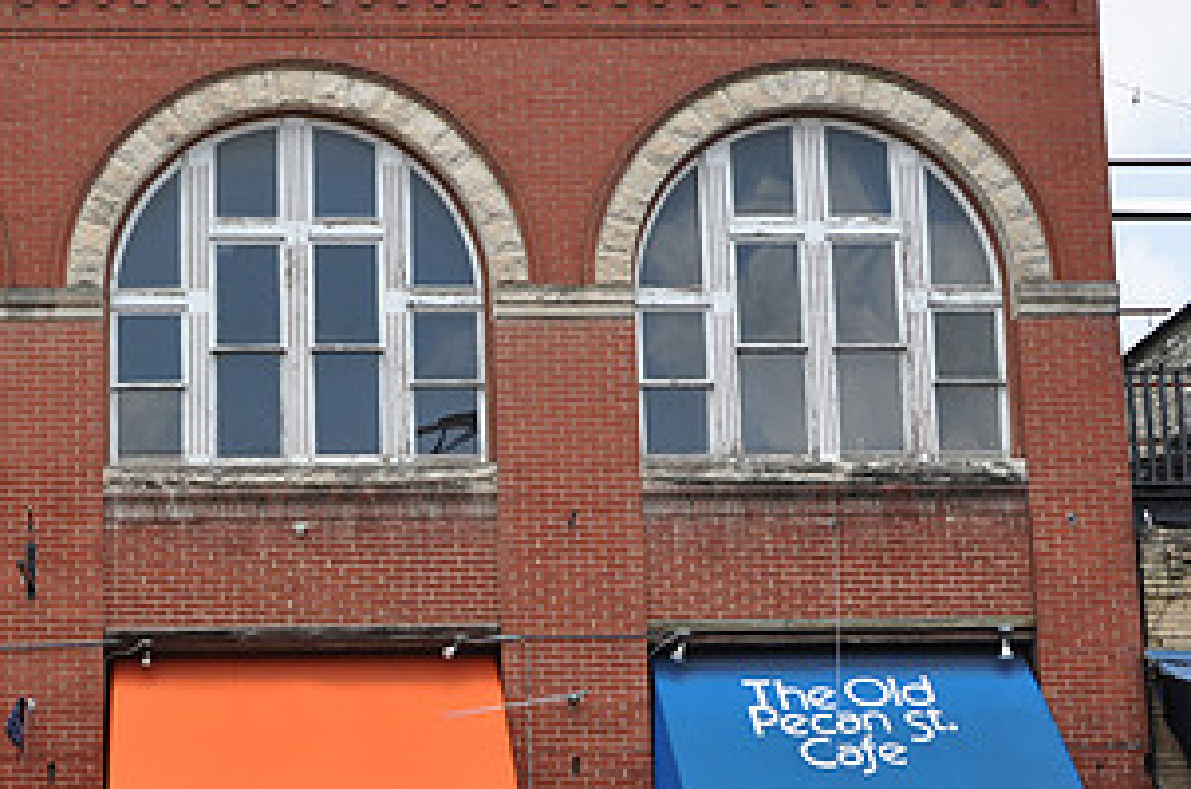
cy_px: 535
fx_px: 2476
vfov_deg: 18.0
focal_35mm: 75
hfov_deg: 26.7
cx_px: 300
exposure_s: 1/200
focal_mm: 26
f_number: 7.1
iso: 200
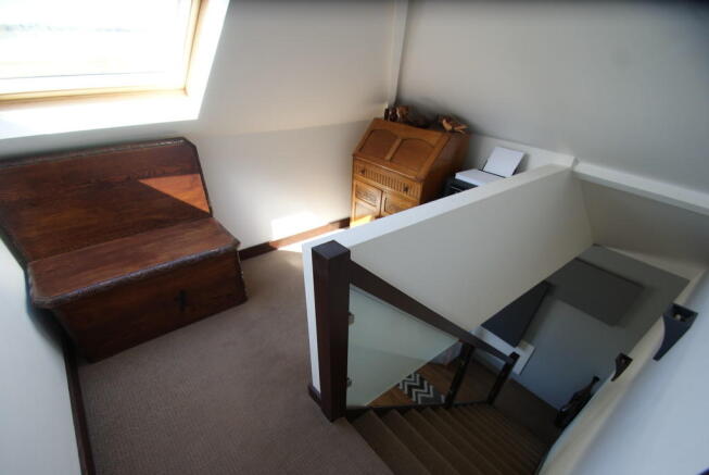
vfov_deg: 77.5
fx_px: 296
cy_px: 238
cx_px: 354
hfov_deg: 100.3
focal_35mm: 15
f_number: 4
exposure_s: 1/40
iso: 100
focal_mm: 10
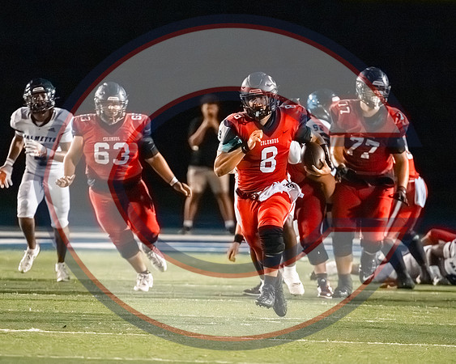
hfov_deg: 3.5
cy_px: 188
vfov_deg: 2.8
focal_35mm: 554
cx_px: 227
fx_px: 7471
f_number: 4.5
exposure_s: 1/3200
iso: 25600
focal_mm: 400
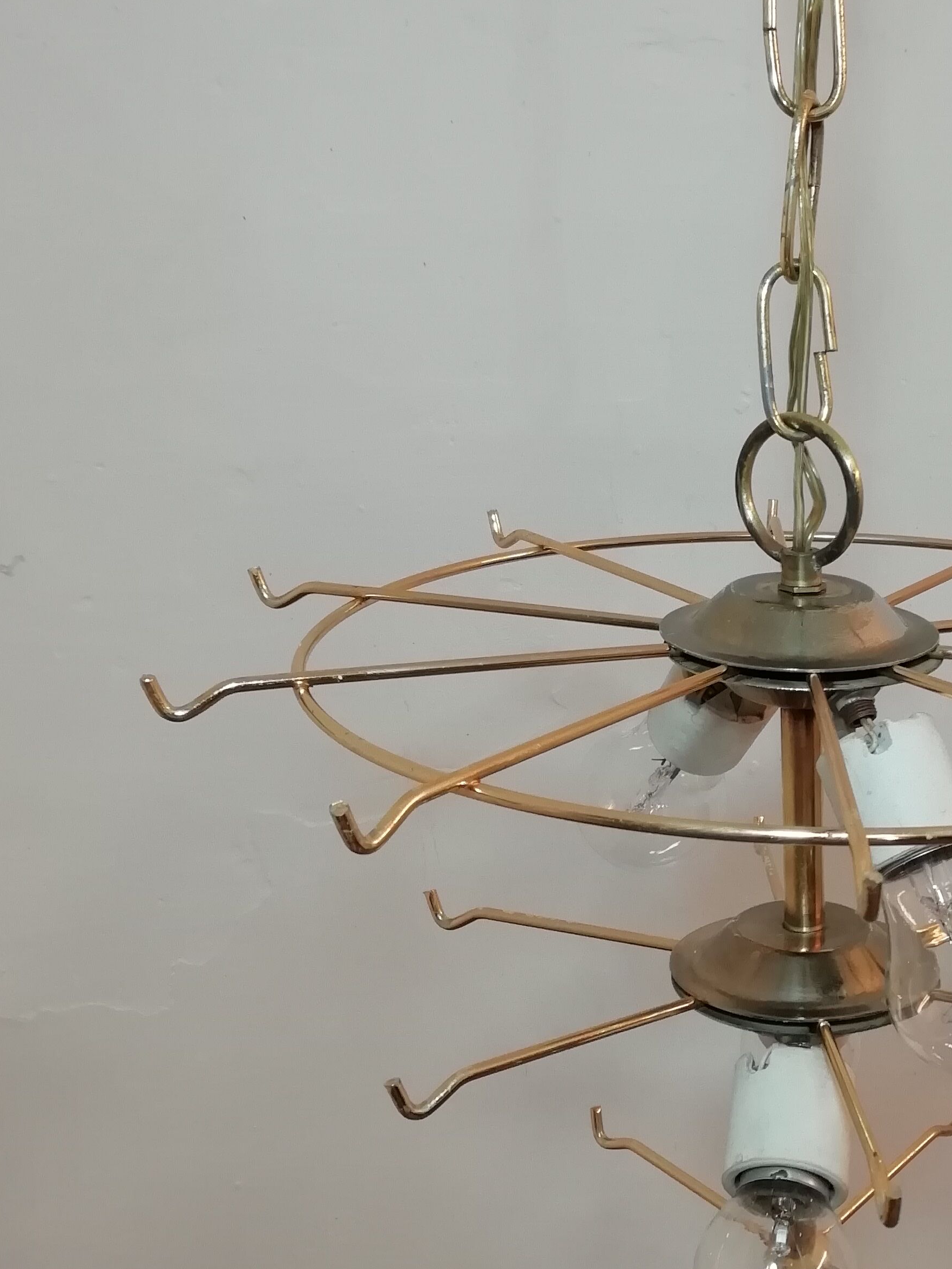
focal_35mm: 46
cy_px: 668
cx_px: 762
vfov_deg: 41.2
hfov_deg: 30.7
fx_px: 1687
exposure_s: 1/33.3
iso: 100
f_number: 2.2
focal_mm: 3.46
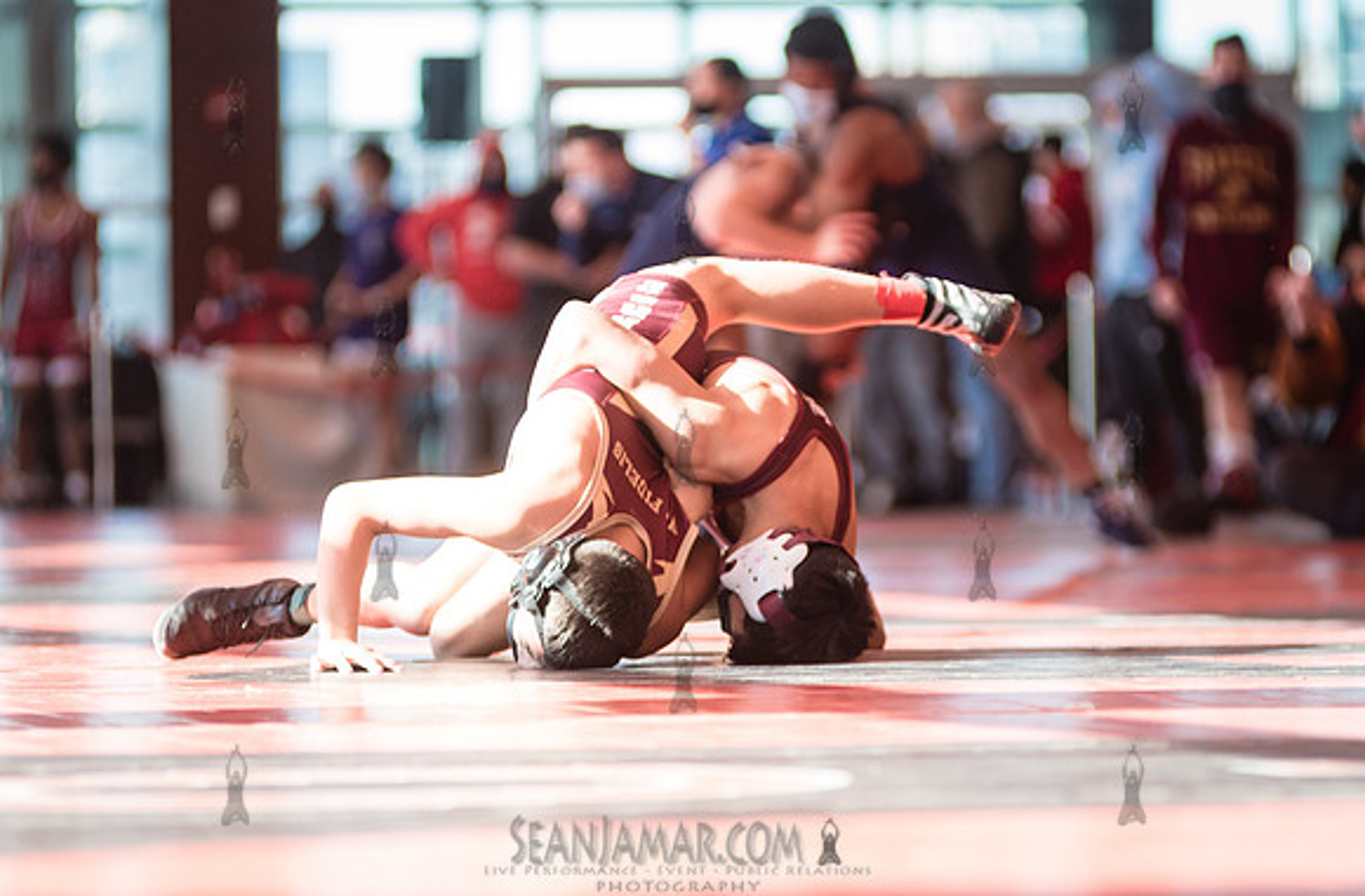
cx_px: 841
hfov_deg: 6.9
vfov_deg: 4.5
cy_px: 450
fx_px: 11389
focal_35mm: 302
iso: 400
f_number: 3.5
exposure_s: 1/400
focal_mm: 200
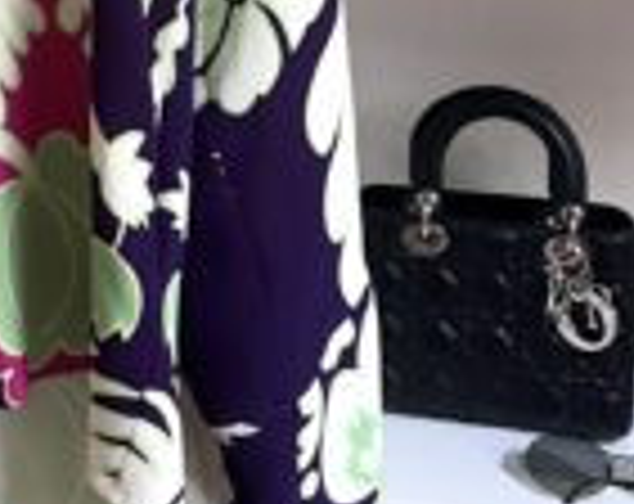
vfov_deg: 15.9
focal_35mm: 89
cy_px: -227
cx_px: -148
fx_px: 1665
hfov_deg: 20.1
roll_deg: +0.9
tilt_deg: -2.1
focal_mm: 5.7
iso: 250
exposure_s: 1/60
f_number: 1.5
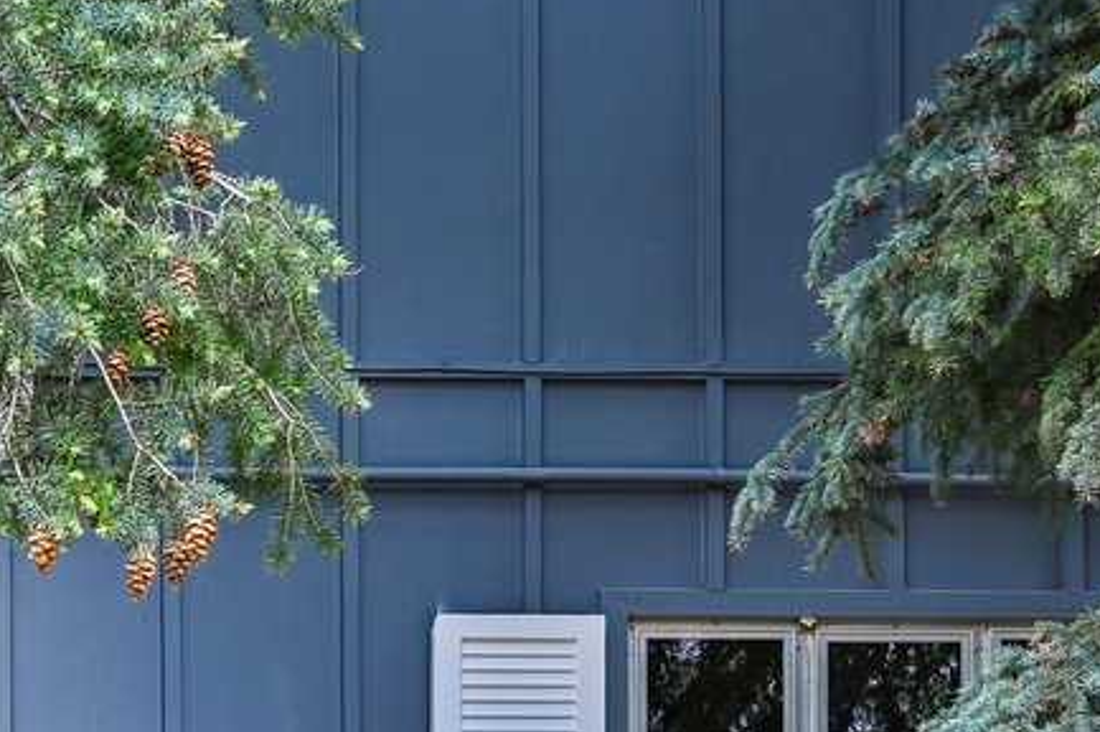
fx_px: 4335
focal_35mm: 142
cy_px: 1422
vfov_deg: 9.1
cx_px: -574
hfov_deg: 13.6
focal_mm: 30
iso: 160
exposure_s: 1/30
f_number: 10
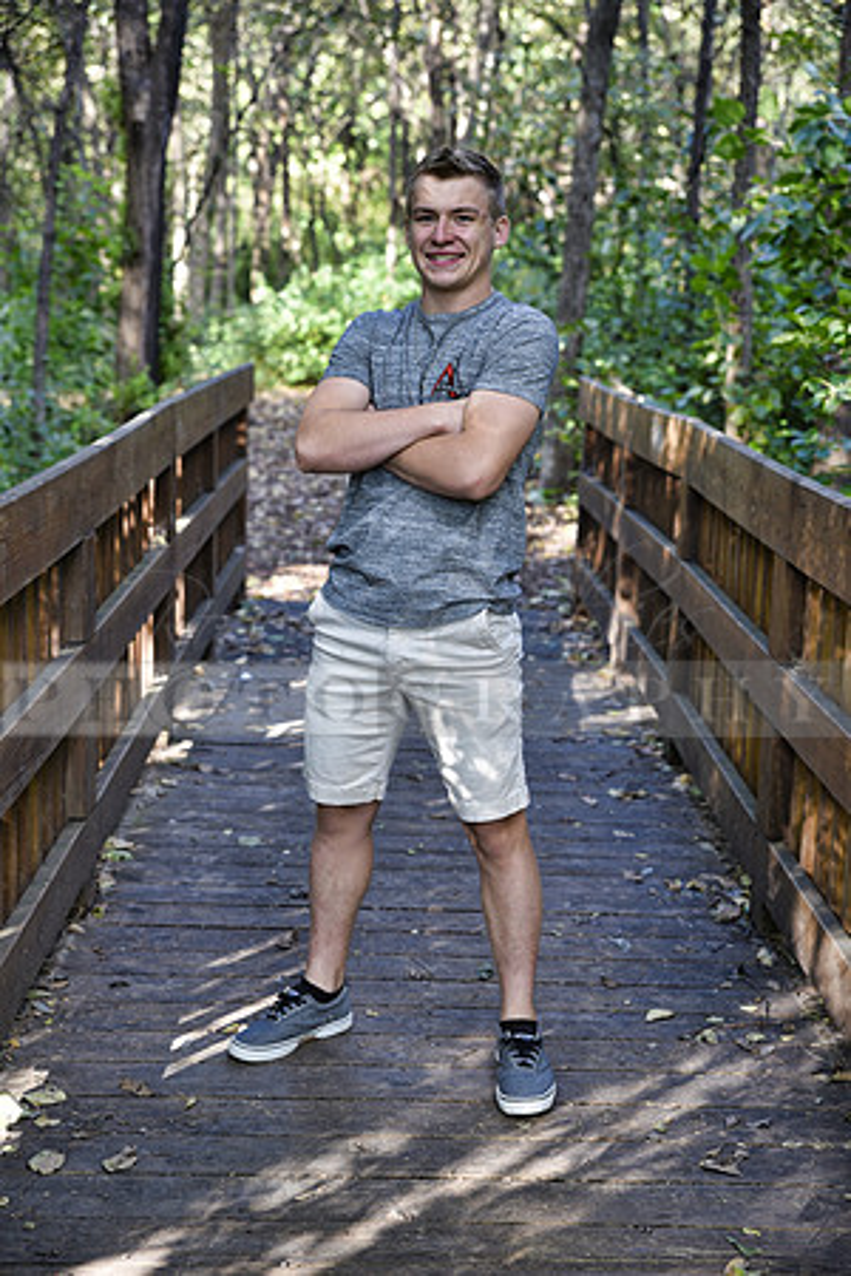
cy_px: 638
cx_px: 426
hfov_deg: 24.6
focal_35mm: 55
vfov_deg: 36.2
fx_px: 1950
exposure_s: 1/60
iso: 200
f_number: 3.5
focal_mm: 55
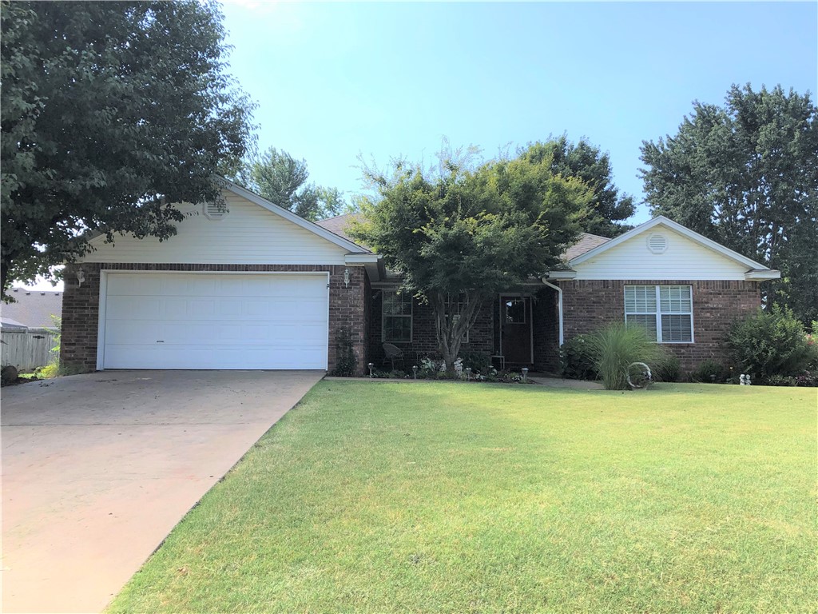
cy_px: 307
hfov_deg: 63.4
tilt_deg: +3.8
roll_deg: +1.1
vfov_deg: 49.7
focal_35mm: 28
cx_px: 409
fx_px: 662
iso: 20
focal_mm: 3.99
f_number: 1.8
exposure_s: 1/952
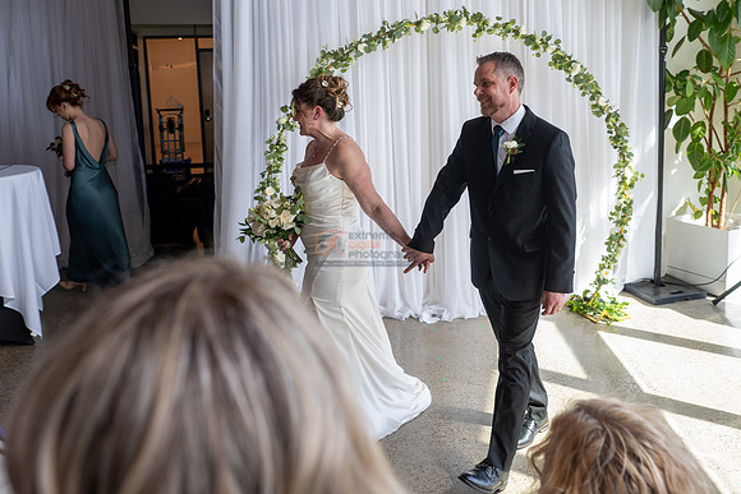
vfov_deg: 38.8
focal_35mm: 34
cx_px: 422
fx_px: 693
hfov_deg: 56.0
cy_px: 164
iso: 250
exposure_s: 1/125
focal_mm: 24
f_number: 4
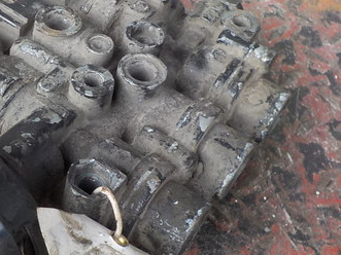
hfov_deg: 32.4
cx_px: 69
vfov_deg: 25.1
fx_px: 571
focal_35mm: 58
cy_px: 85
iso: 125
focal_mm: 4.1
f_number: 3.3
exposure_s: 1/125
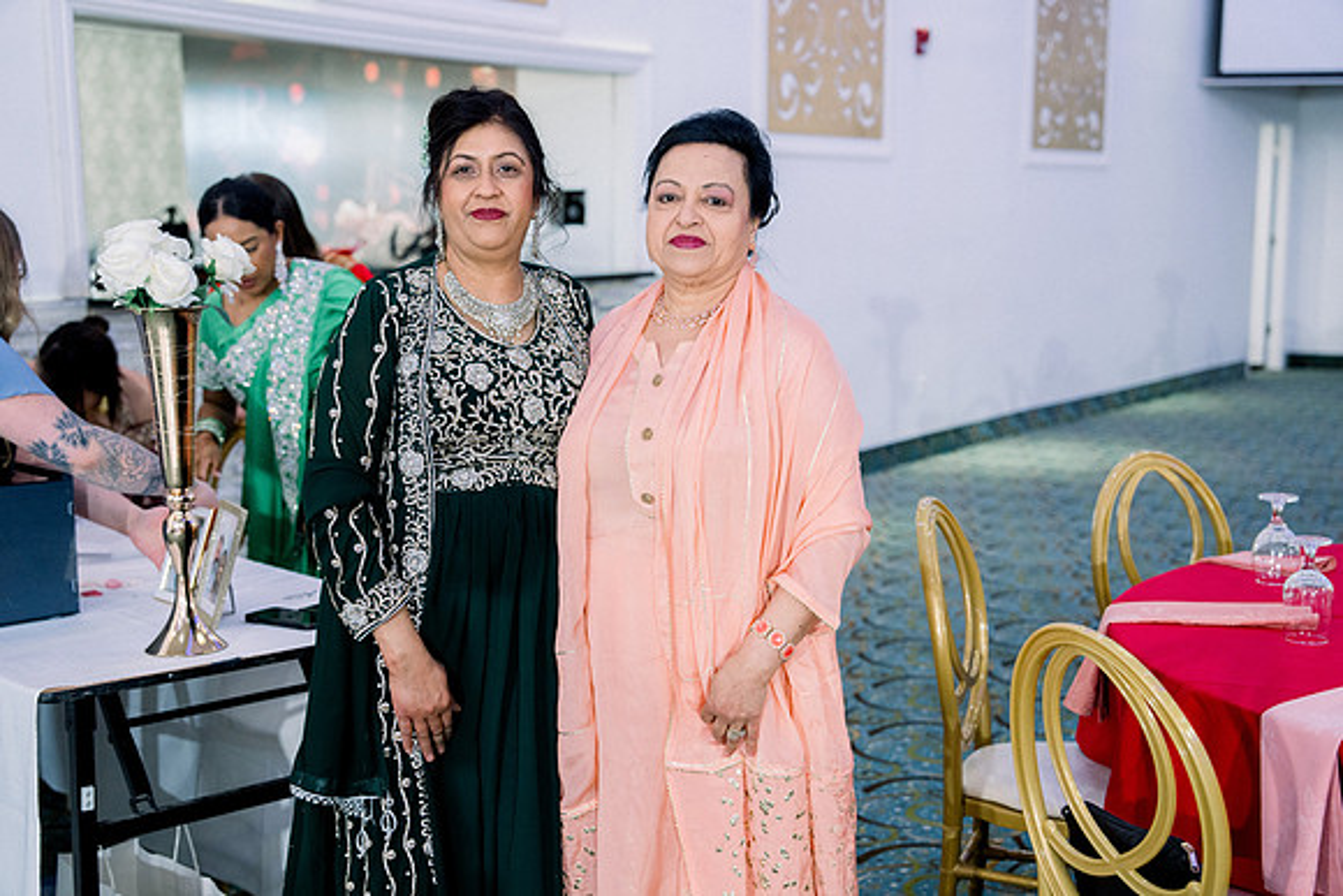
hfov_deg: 41.1
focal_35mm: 48
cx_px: 672
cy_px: 448
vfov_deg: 28.1
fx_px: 1791
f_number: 2.8
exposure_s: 1/160
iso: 2000
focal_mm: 48
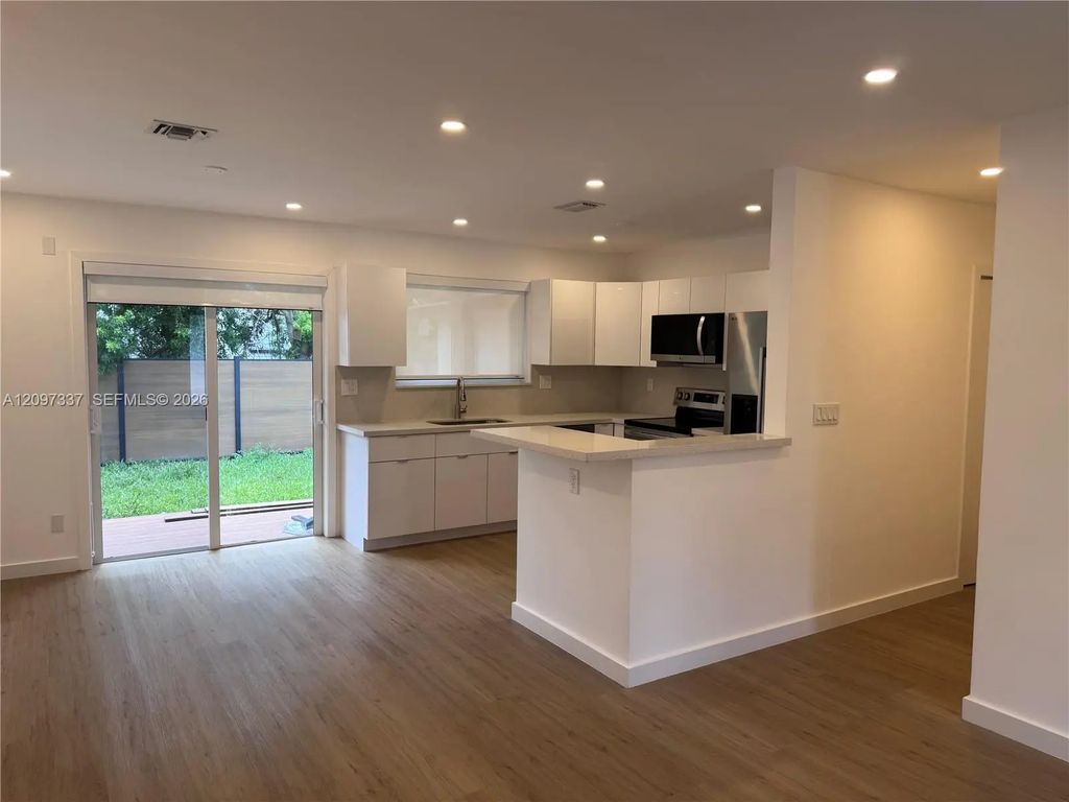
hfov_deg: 71.6
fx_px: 741
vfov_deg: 56.8
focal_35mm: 24
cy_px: 401
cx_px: 534
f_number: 1.78
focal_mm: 6.76
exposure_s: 1/120
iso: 64
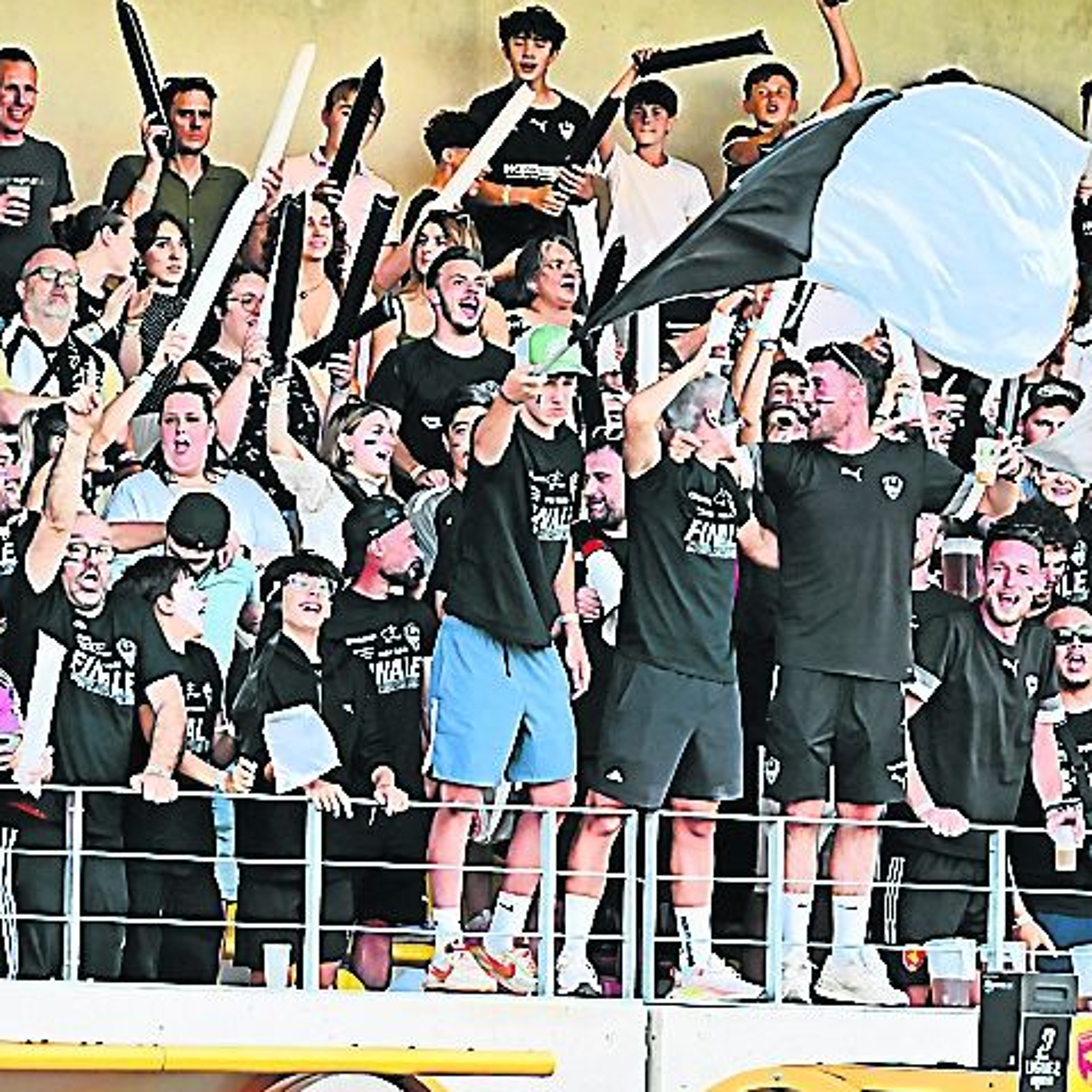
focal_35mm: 244
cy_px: 547
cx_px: 661
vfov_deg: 7.2
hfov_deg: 7.2
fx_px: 8708
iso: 4500
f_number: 10
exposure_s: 1/500
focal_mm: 190
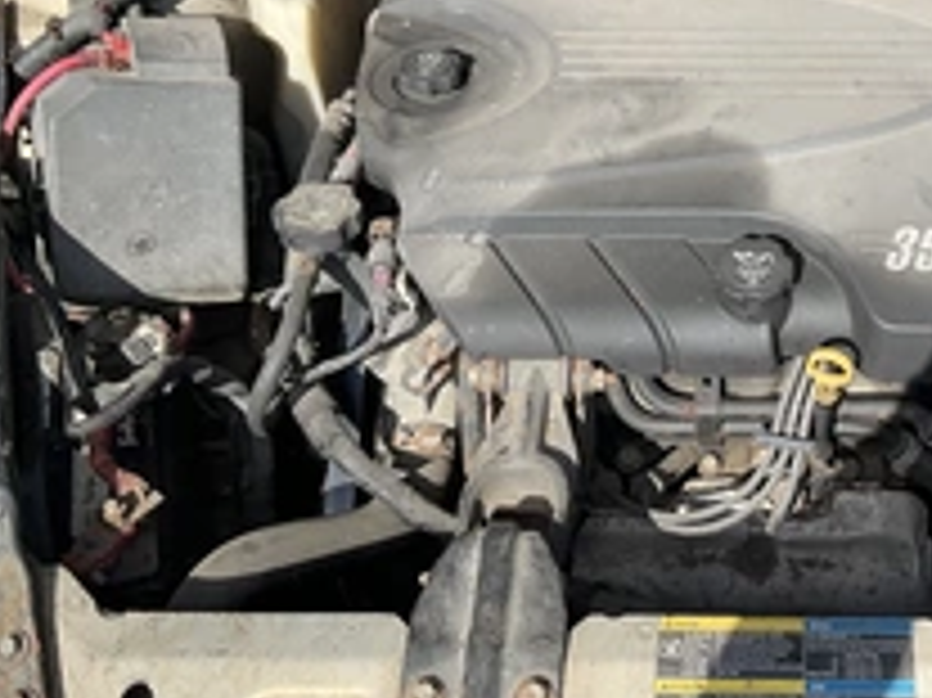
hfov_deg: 33.2
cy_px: 239
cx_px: 770
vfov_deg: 25.9
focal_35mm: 56
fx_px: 1507
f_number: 1.8
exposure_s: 1/912
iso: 25
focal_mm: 3
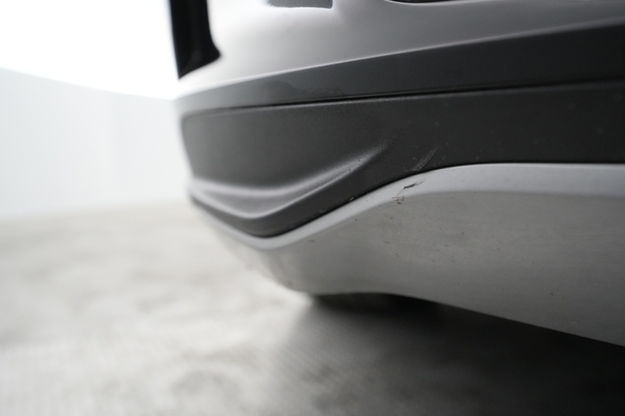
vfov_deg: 46.4
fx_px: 486
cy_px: 208
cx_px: 312
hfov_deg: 65.5
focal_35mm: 28
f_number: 4.5
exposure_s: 1/100
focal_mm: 28
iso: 5000
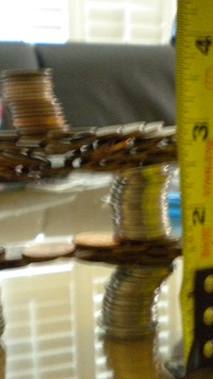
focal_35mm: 52
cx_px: 98
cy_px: 189
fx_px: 522
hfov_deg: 23.0
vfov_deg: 39.9
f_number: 3.1
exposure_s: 1/8.8
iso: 679
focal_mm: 6.3
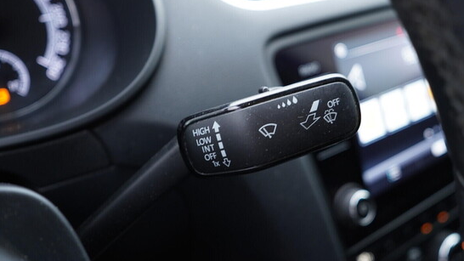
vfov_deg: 31.2
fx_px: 467
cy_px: 119
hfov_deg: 52.8
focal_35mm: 38
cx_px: 232
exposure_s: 1/40
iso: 400
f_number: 2.8
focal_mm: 24
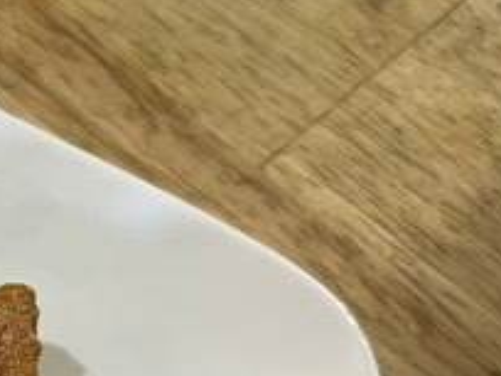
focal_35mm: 102
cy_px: 511
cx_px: -329
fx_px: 1476
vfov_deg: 13.9
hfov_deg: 16.8
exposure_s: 1/50
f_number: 1.5
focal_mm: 5.7
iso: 125
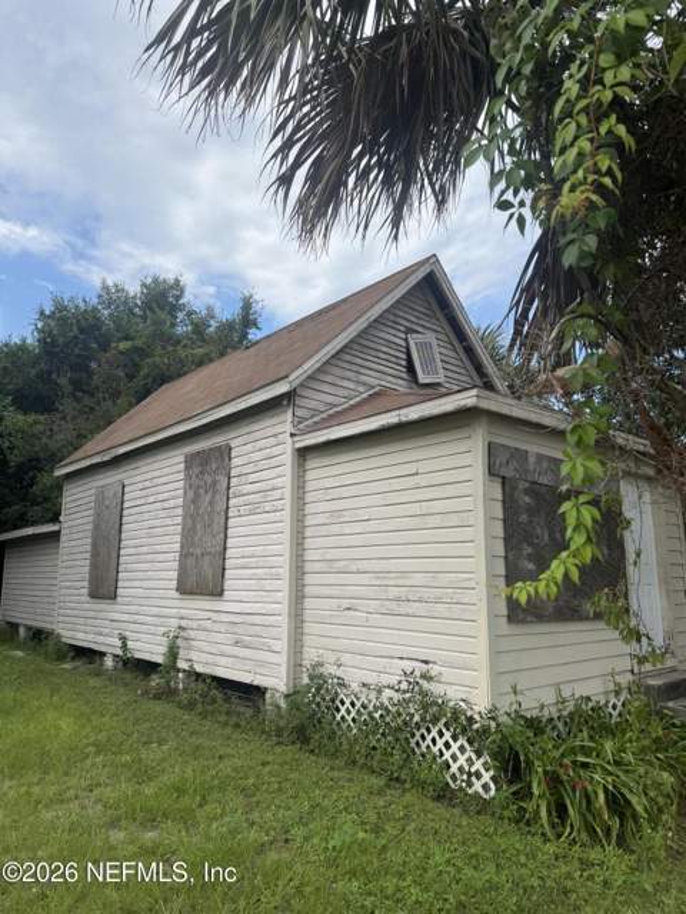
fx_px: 634
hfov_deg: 56.8
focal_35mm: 24
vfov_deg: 71.6
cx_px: 343
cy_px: 457
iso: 80
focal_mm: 6.76
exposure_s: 1/1923
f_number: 1.78
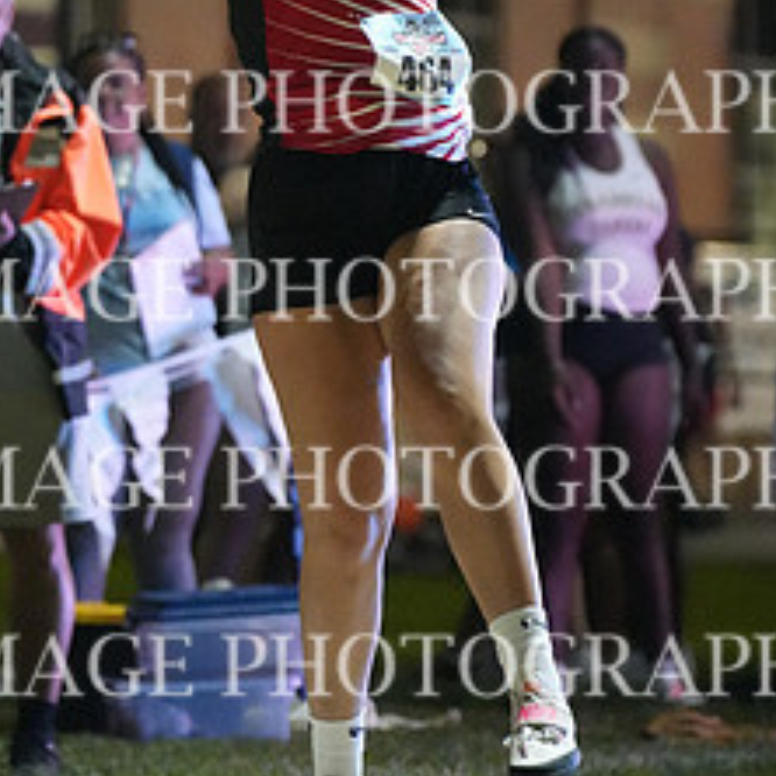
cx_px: 197
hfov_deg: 6.0
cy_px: 196
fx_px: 7431
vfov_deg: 6.0
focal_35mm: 293
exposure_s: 1/1250
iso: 16000
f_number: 2.8
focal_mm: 132
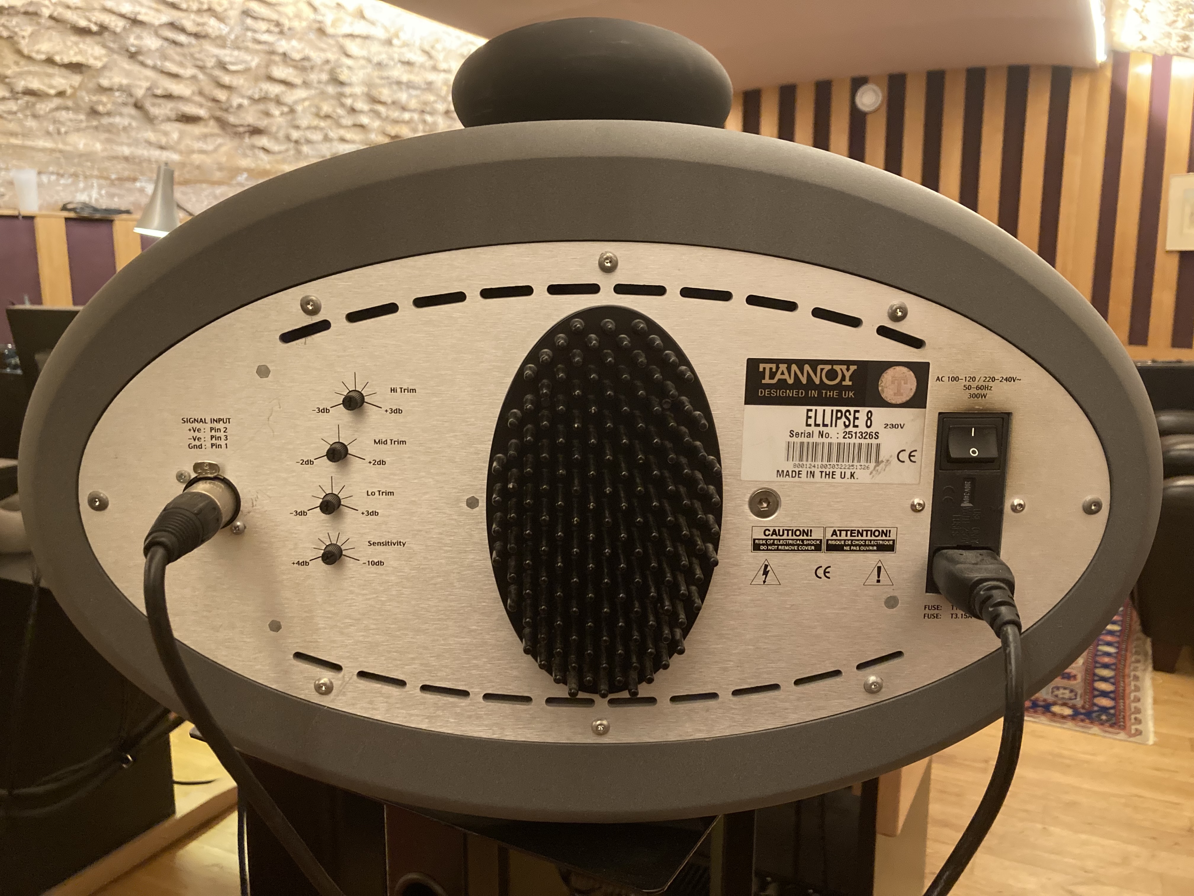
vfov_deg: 49.7
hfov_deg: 63.4
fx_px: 966
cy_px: 448
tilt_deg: -8.7
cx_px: 597
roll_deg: +0.3
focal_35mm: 28
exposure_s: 1/30
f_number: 1.8
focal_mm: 3.99
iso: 500
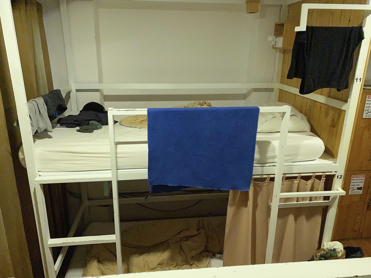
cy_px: 139
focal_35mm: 26
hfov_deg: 67.3
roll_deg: -1.0
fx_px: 279
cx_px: 186
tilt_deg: -19.6
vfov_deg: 53.1
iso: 640
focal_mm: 4.25
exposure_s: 1/30
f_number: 1.8
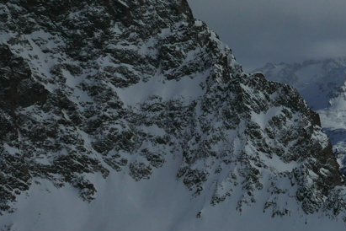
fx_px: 673
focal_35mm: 70
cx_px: 403
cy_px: 250
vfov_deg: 18.7
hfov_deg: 26.1
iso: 200
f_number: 5.6
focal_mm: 10.9
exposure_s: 1/6400
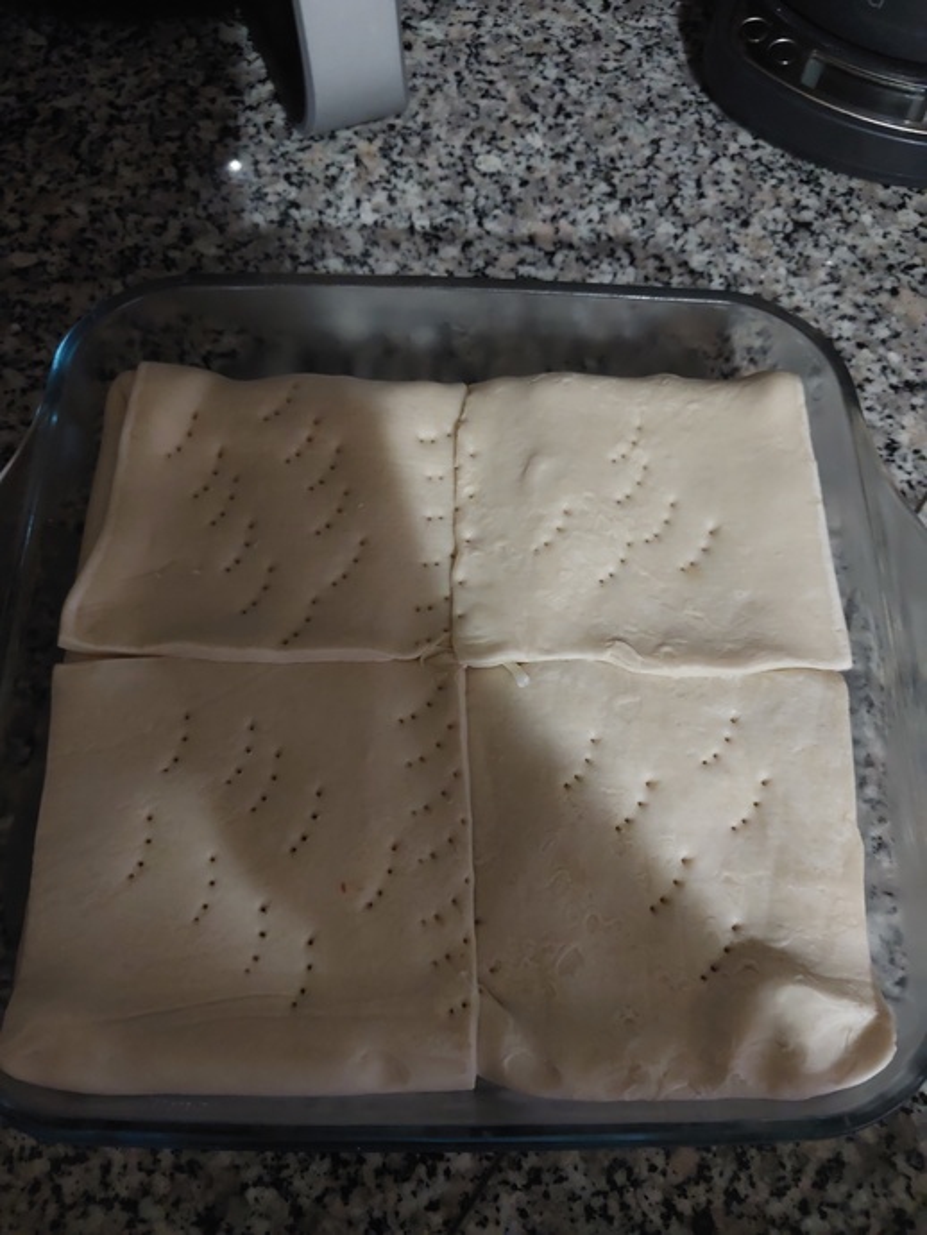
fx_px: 1071
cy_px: 618
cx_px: 464
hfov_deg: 46.8
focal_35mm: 30
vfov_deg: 59.9
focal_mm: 4.6
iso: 800
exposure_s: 1/25
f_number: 1.8
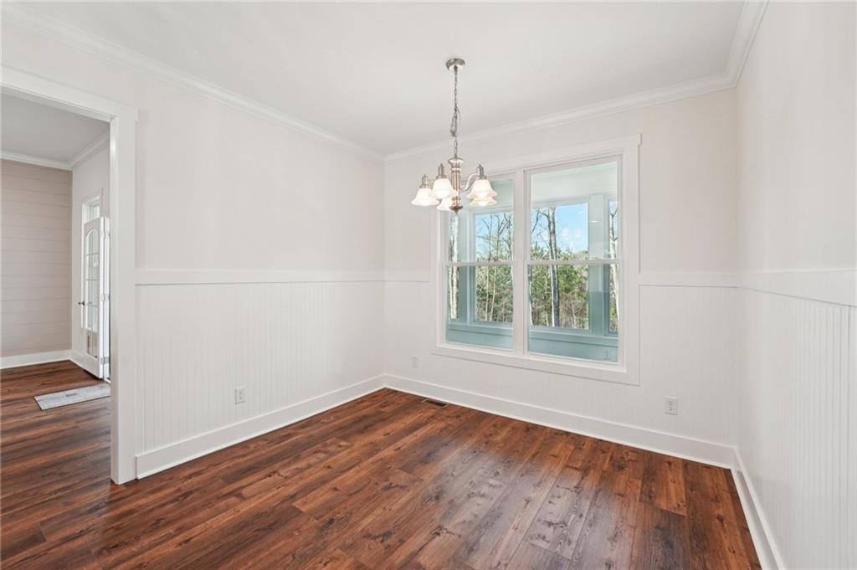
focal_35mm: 14
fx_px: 333
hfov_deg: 104.3
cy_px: 285
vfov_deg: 81.1
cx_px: 428
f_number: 8
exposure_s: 1/30
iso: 320
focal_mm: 14
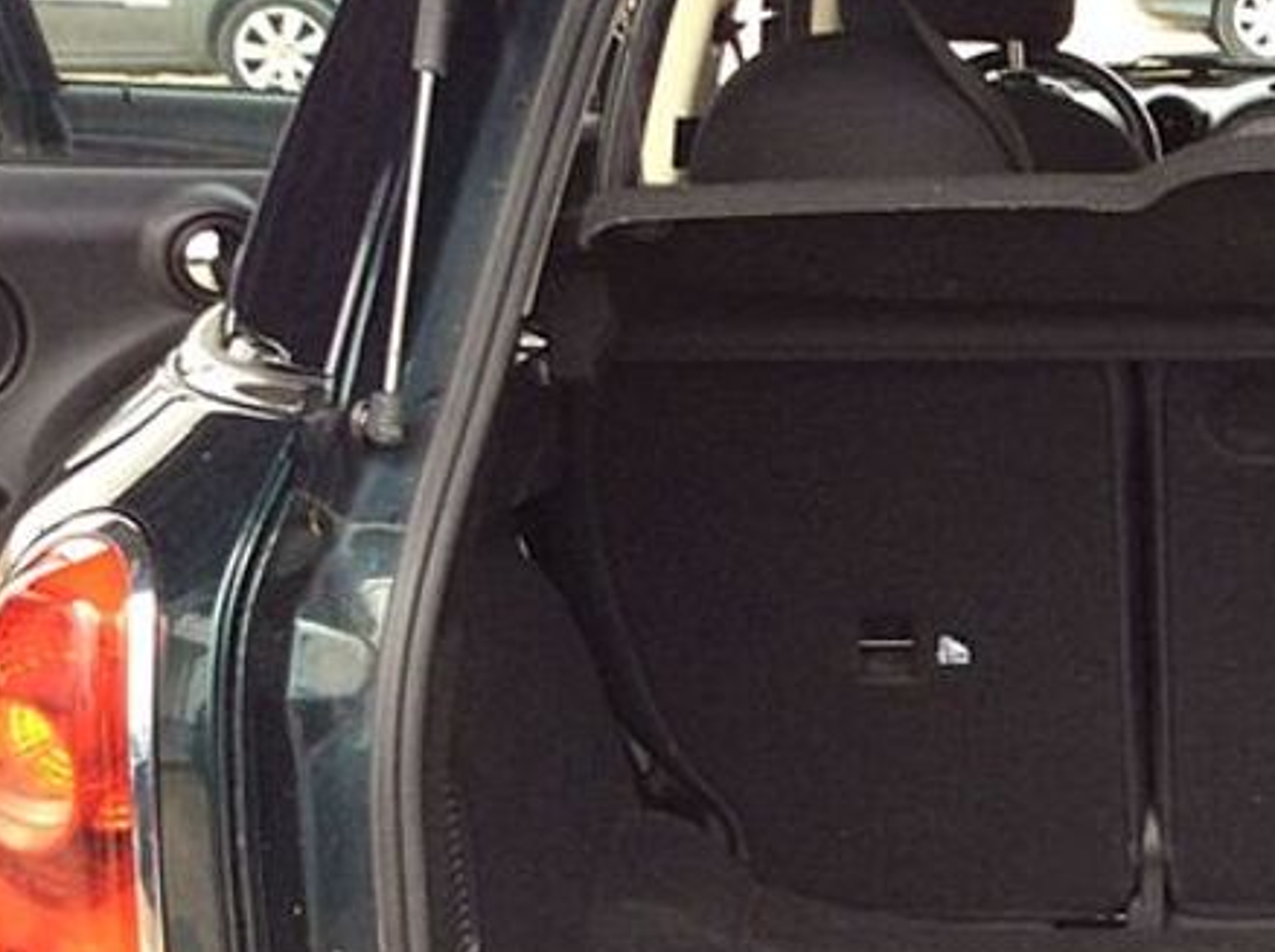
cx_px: 1295
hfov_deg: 25.3
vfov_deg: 20.0
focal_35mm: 73
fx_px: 2684
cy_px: 632
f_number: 2.4
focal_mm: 3.3
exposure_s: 1/50
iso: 40
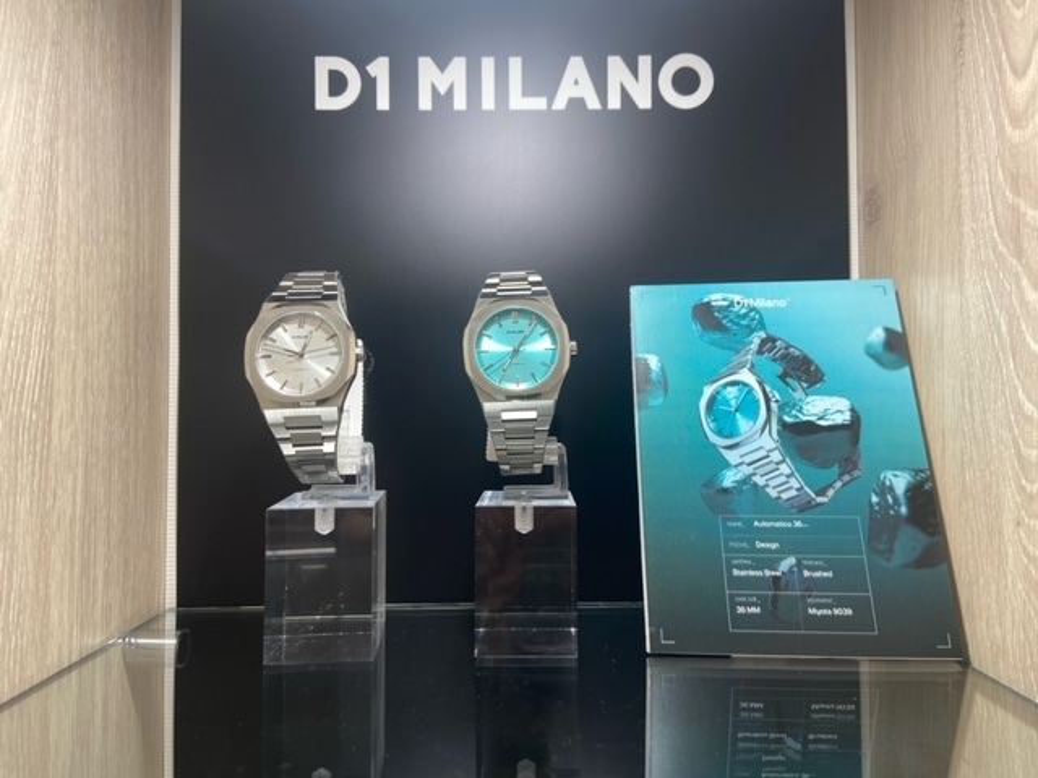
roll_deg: +0.7
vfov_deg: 53.1
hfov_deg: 67.3
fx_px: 780
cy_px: 389
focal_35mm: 26
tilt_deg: +2.1
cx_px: 519
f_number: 1.8
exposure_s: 1/100
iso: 50
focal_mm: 4.25
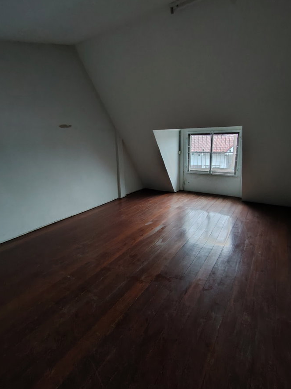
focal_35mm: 18
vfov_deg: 87.7
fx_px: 202
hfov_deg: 71.6
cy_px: 191
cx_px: 150
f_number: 2.2
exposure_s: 1/24
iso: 554
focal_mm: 1.43
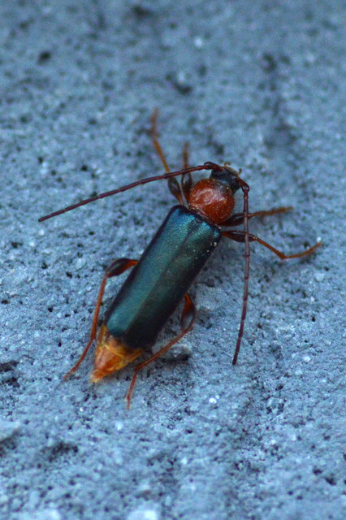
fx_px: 2165
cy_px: 260
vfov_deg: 13.7
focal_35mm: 150
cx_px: 173
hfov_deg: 9.1
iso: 800
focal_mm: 100
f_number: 5.6
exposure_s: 1/250
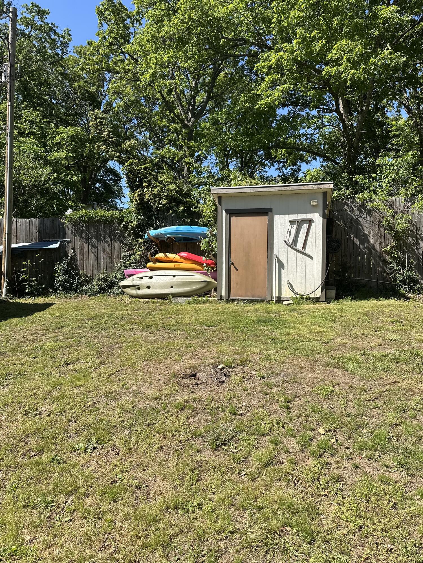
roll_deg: -1.8
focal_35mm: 24
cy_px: 282
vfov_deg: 71.6
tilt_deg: +0.1
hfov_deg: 56.8
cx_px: 212
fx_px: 391
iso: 80
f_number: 1.78
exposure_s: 1/2591
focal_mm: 6.86
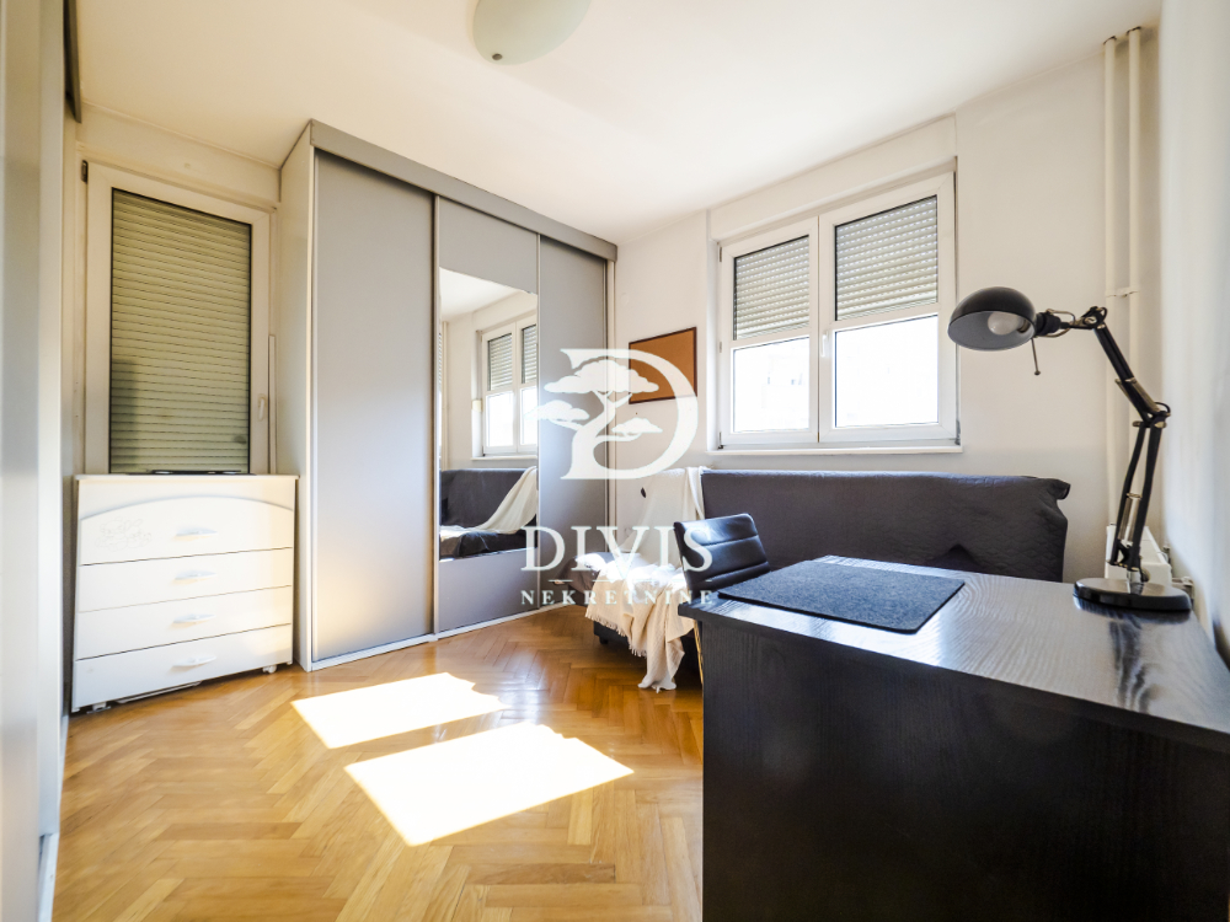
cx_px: 615
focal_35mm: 14
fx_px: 497
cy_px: 461
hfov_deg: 102.1
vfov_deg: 85.7
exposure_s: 1/250
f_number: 4
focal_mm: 7
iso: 400
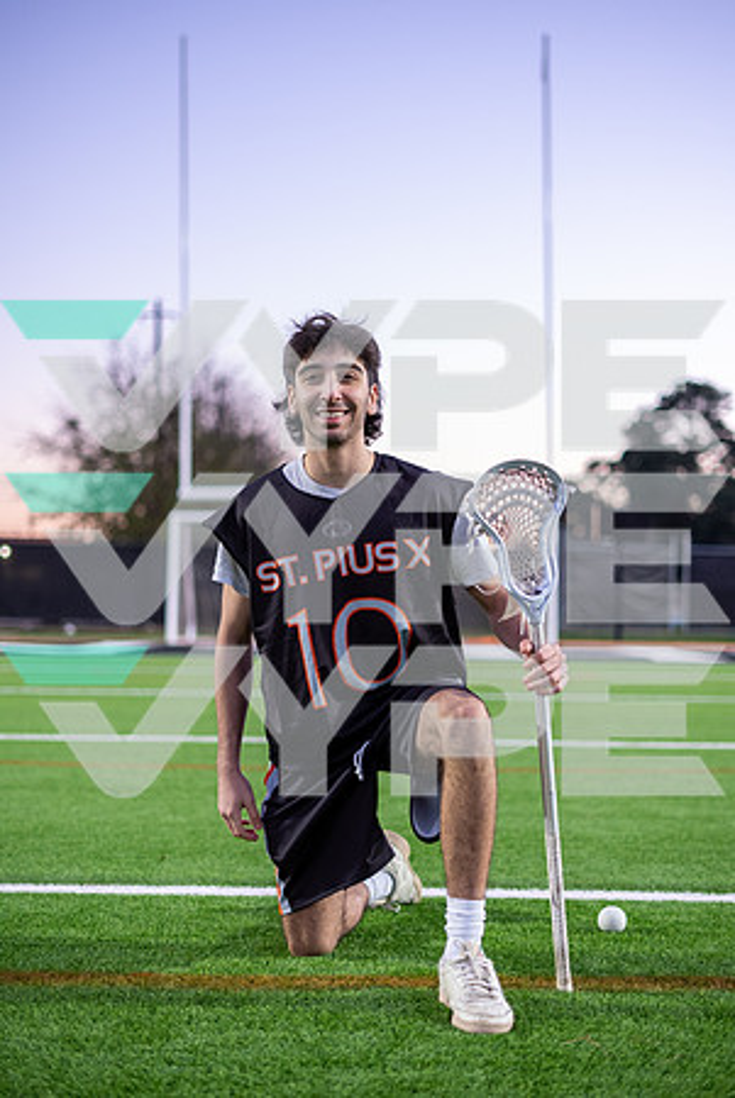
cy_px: 549
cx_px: 368
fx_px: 1528
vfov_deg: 39.6
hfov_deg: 27.1
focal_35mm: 50
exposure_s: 1/400
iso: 800
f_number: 1.8
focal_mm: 50
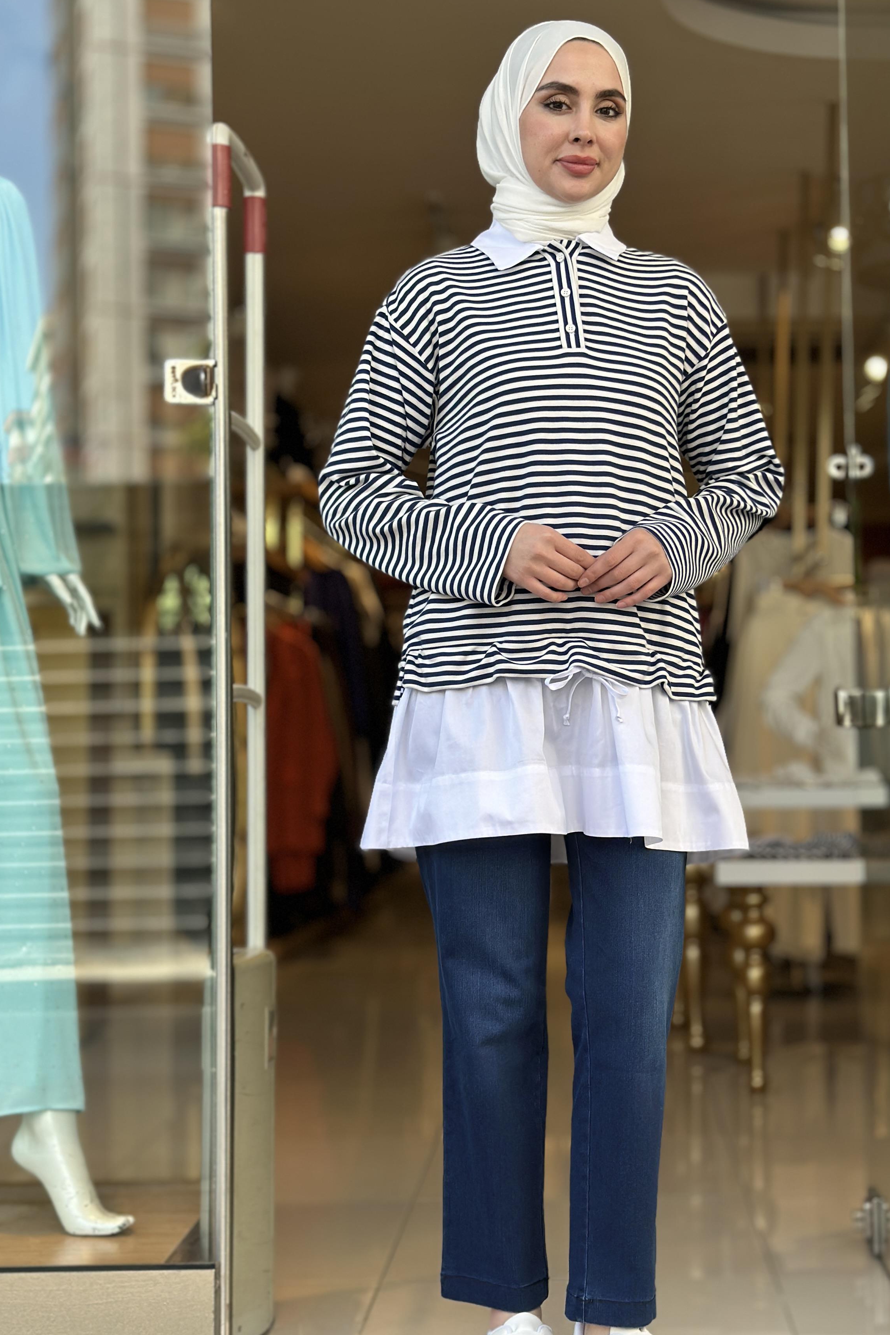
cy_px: 673
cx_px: 565
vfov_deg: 33.9
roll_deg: +0.5
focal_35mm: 59
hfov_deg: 22.9
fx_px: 2188
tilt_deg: +2.2
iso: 80
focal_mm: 6.86
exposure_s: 1/555
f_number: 1.78
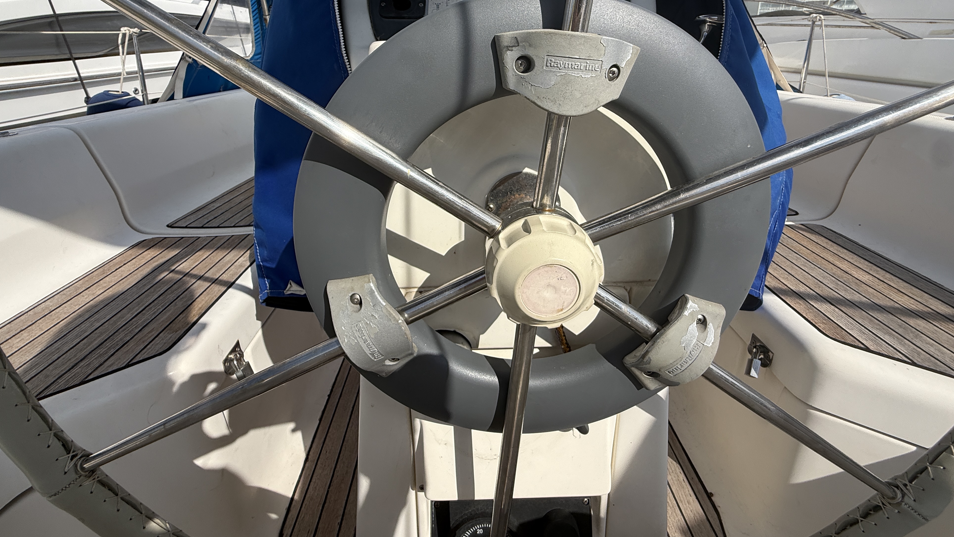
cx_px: 476
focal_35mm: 16
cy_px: 177
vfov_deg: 65.2
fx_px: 405
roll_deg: +0.0
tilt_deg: -15.2
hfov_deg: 99.4
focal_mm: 2.22
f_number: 2.2
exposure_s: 1/3460
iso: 50
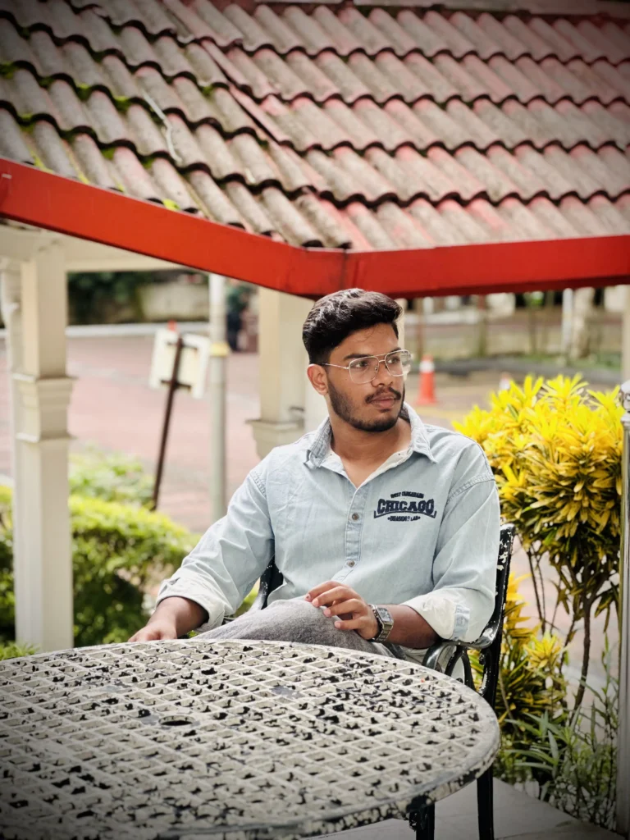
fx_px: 1869
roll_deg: +0.1
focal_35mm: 77
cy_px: 420
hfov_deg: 19.1
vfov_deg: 25.3
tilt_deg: -5.5
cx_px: 315
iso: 80
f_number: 2.8
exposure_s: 1/121
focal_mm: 9
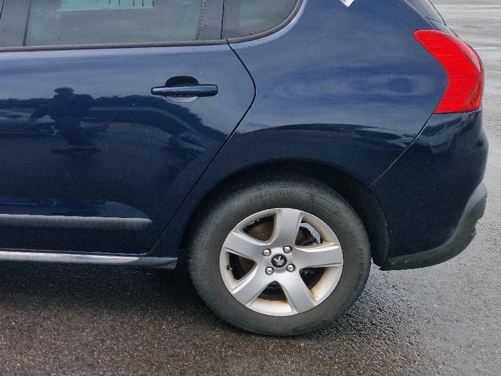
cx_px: 1
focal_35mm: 47
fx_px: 680
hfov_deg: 36.4
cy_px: 141
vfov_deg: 30.8
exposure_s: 1/1111
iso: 50
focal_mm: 5.4
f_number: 1.8
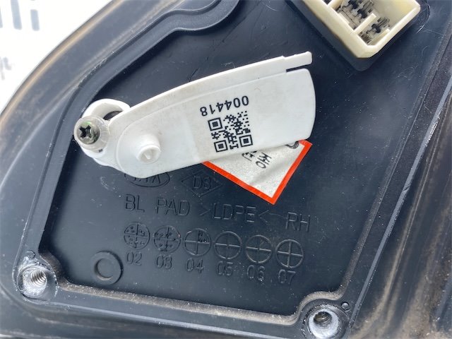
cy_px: 170
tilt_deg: -4.5
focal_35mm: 26
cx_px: 226
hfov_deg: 67.3
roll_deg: -4.5
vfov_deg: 53.1
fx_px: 339
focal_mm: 4.25
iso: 32
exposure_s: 1/112
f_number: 1.8
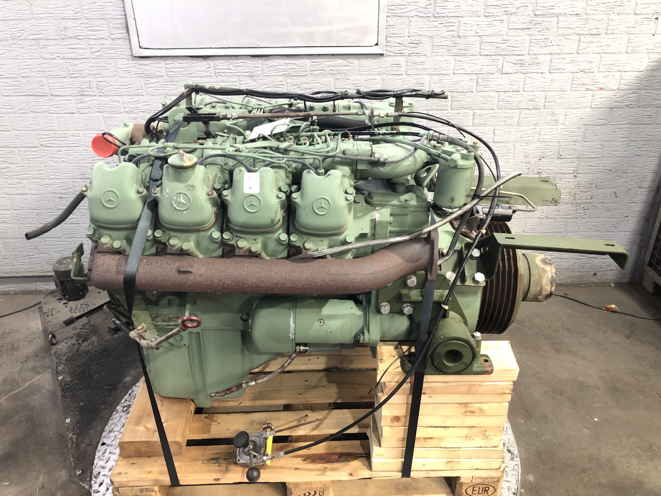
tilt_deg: -27.3
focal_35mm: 28
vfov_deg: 49.7
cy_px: 248
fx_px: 535
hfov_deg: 63.4
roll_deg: +0.7
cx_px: 330
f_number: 1.8
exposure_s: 1/17
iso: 40
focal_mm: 3.99
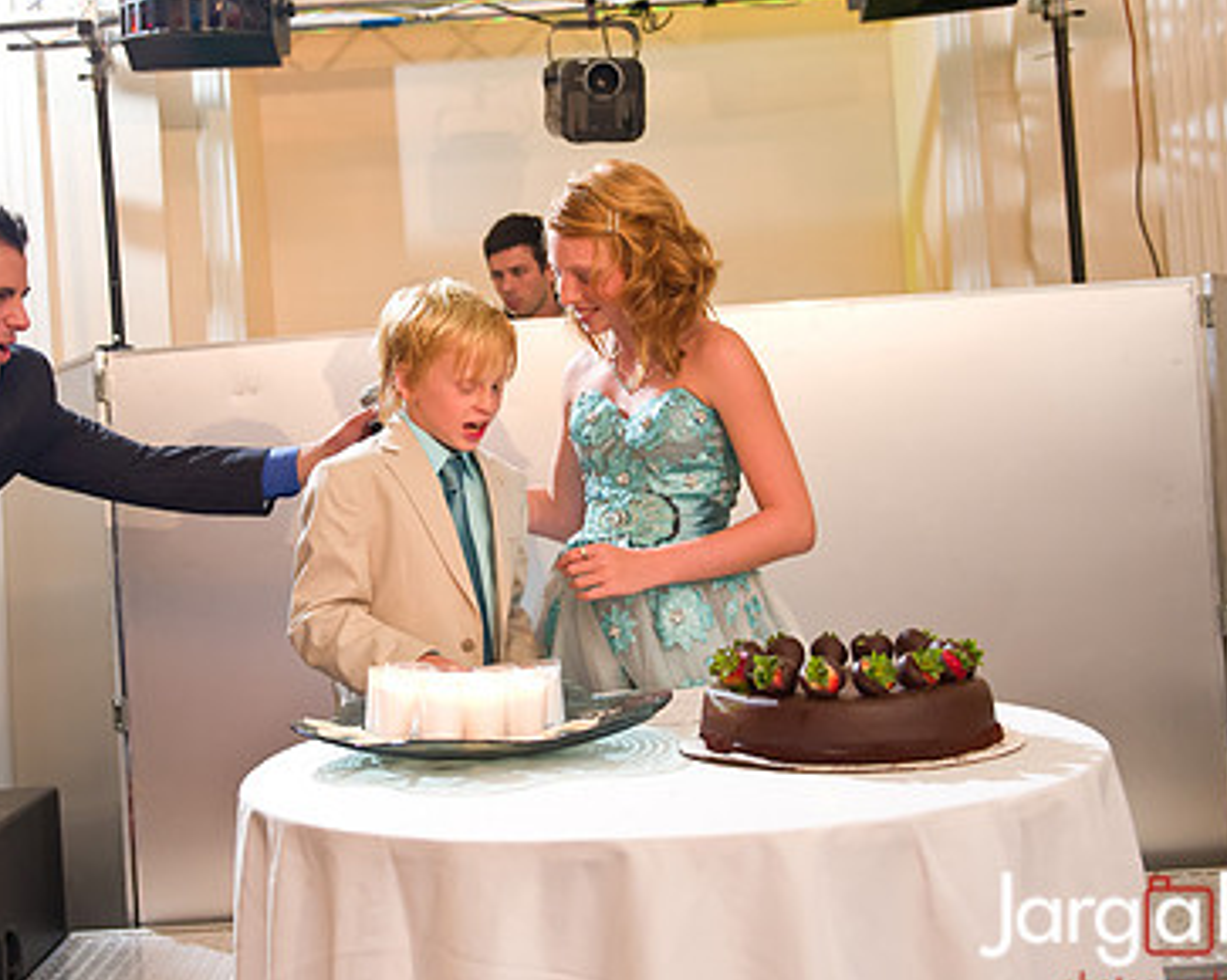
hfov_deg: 38.6
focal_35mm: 48
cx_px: 460
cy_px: 399
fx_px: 1742
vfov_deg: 31.4
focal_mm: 32
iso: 1600
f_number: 3.2
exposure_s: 1/125
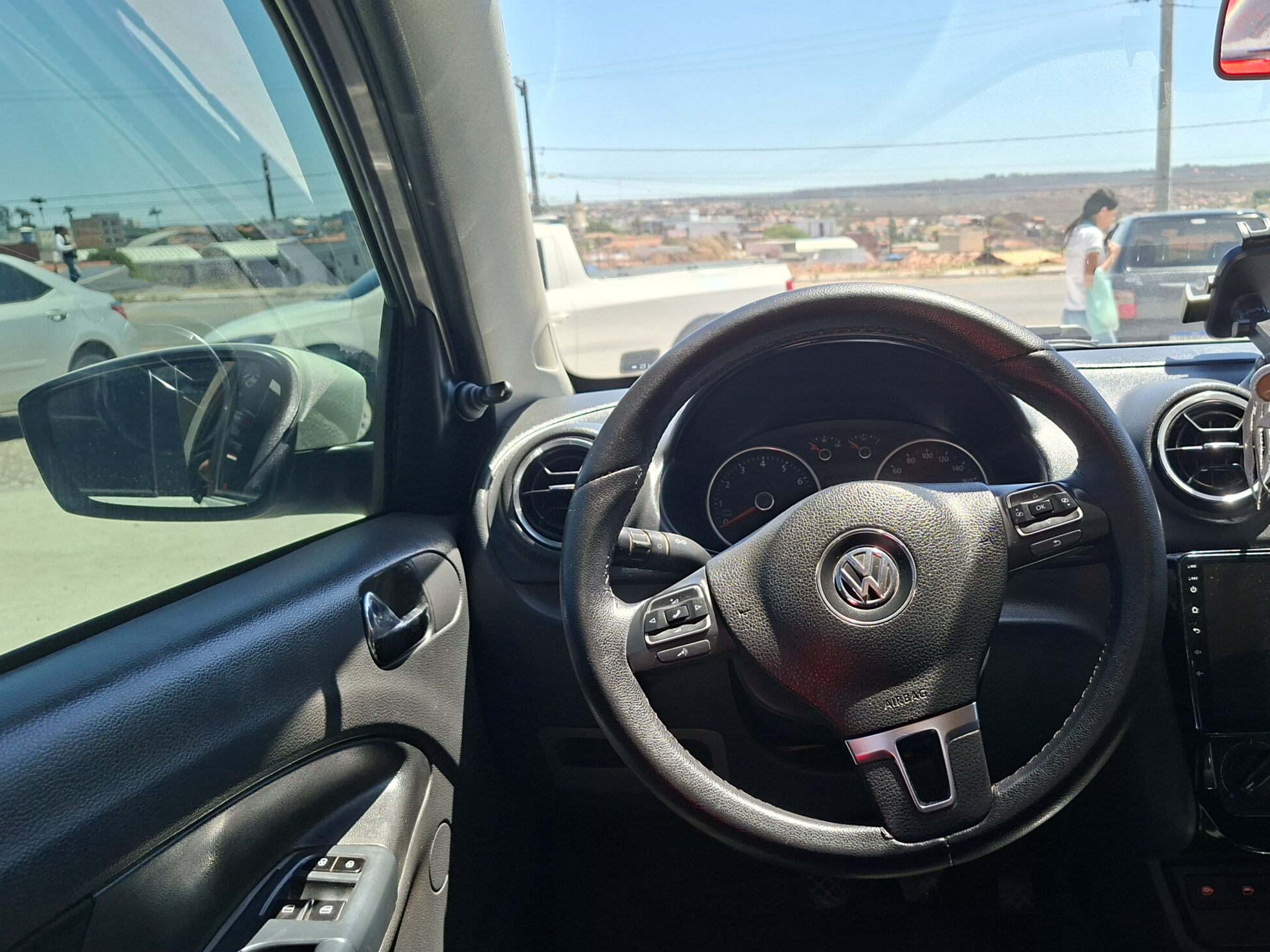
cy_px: 586
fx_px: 1101
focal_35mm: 30
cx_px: 809
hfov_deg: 59.0
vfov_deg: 46.4
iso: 50
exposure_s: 1/171
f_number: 1.8
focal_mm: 5.54
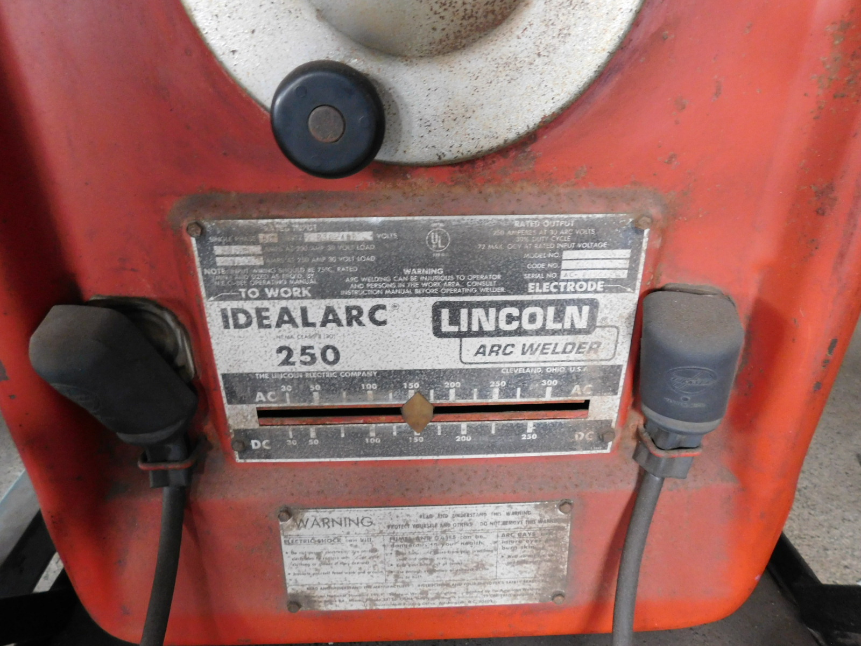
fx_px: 572
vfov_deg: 58.9
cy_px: 323
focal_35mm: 23
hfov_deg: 73.9
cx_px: 430
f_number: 3
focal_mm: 4
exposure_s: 1/13
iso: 400
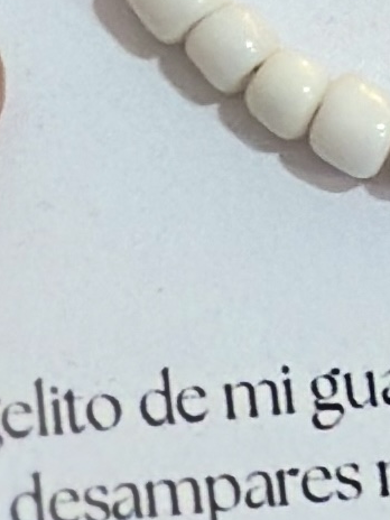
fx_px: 3981
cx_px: 449
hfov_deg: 5.6
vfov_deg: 7.4
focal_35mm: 265
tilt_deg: -45.8
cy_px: -21
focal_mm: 6.86
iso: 100
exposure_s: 1/60
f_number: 1.78
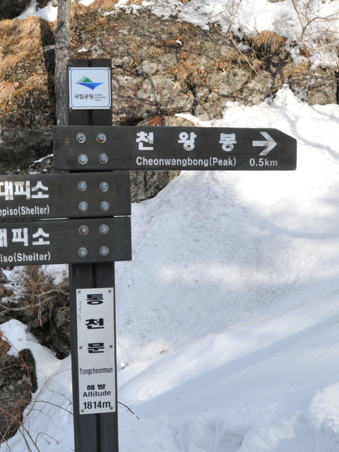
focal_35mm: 40
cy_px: 226
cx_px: 102
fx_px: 522
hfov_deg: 35.5
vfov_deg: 46.8
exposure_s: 1/500
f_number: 11
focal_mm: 18
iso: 640
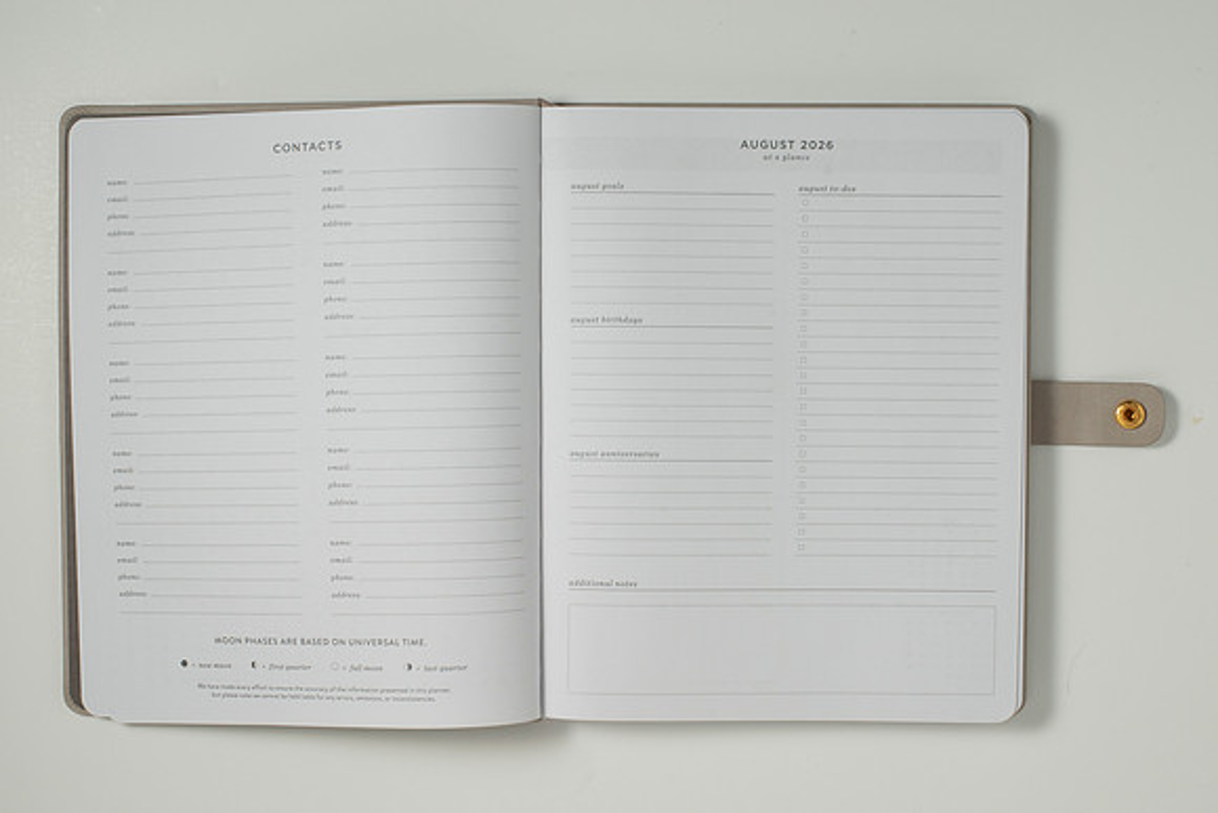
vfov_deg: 23.0
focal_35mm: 59
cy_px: 452
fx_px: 1997
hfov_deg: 33.9
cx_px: 594
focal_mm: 50
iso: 200
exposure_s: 1/200
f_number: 10
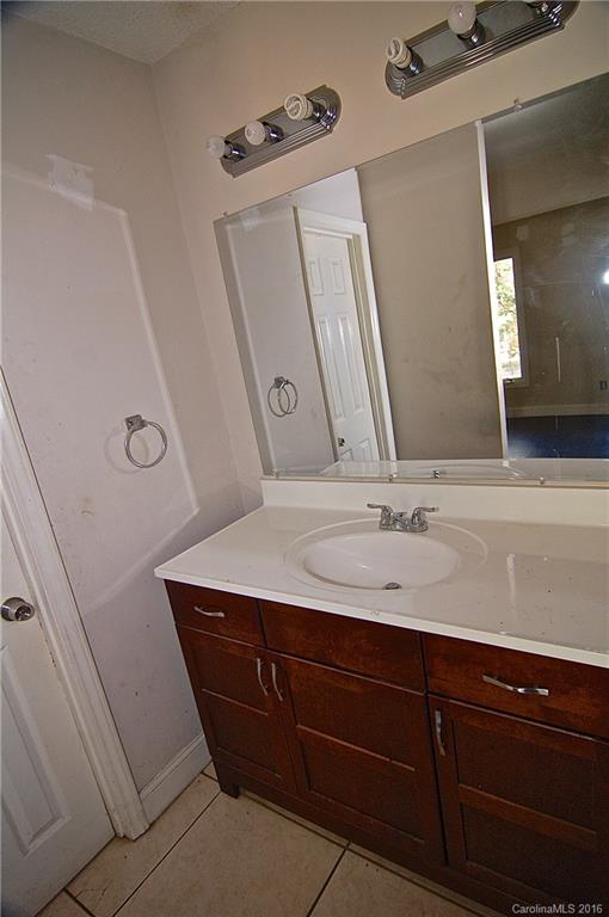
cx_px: 304
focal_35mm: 18
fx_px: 458
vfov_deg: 90.1
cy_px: 458
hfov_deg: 67.2
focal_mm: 12
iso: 400
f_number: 4
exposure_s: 1/60
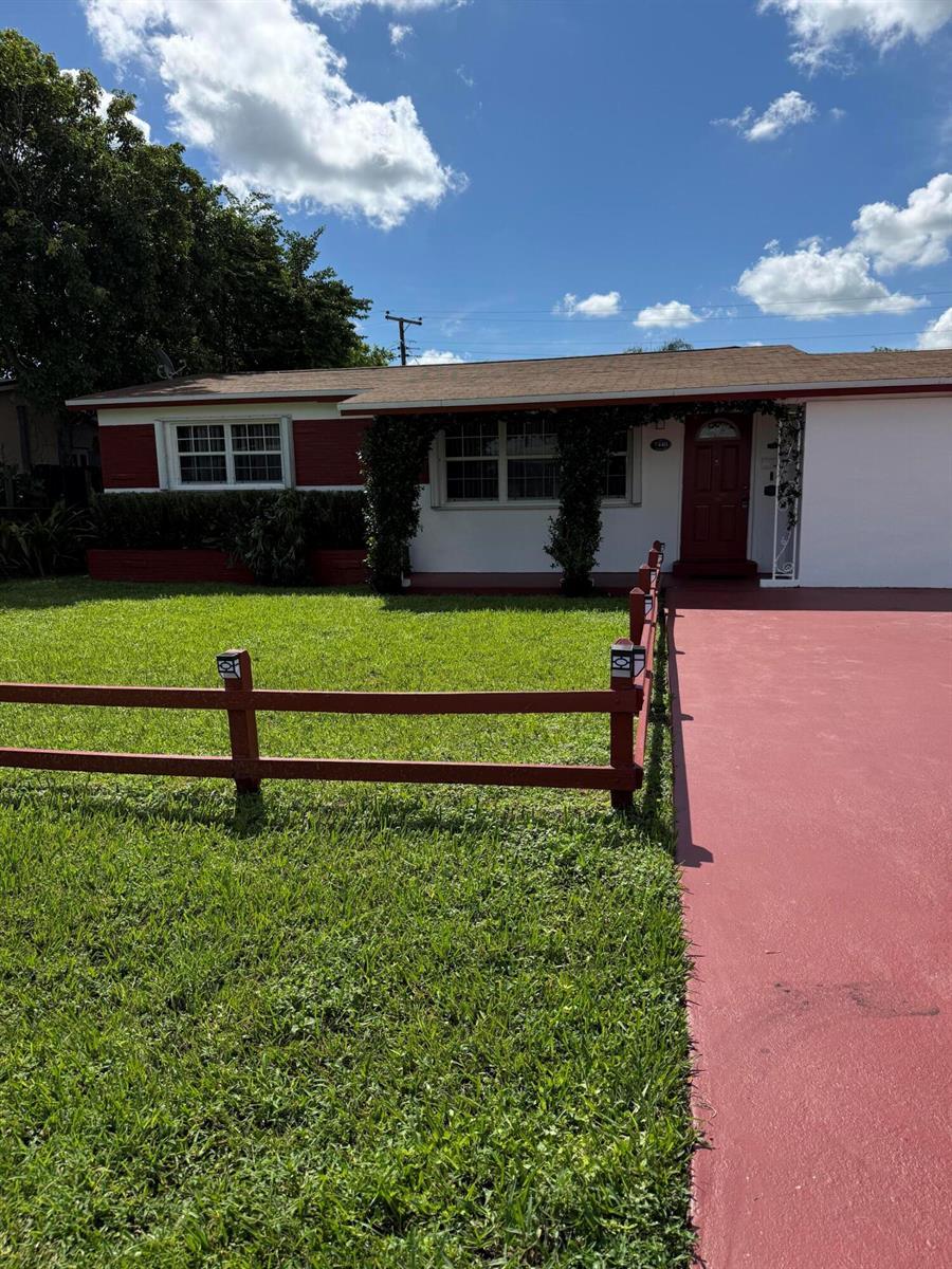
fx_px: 880
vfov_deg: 71.6
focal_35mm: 24
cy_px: 634
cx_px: 476
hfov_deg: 56.8
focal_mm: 6.76
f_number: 1.78
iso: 125
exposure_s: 1/8130
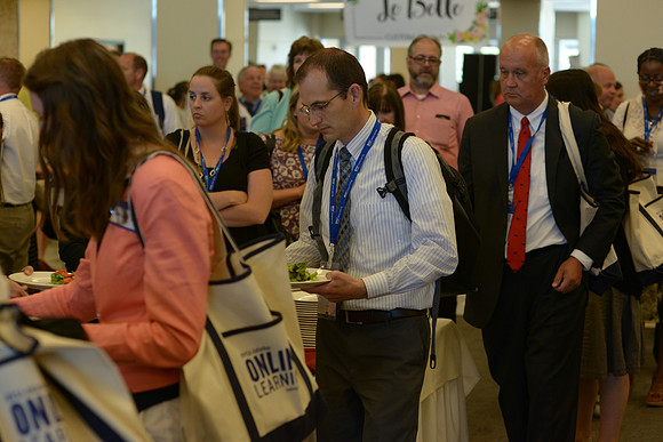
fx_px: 1566
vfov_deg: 16.1
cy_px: 221
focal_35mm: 85
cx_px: 332
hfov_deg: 23.9
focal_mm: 85
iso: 1000
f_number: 4
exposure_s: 1/125
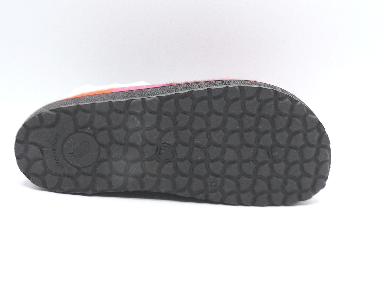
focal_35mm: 50
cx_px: 192
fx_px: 553
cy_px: 144
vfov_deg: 29.1
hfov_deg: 38.2
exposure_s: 1/160
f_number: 4
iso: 100
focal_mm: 4.9
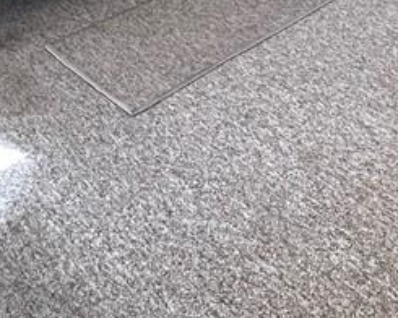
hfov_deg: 34.8
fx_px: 624
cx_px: 281
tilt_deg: -7.2
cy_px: -247
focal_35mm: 53
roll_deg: +2.7
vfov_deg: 20.6
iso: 200
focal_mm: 1.57
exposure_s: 1/120
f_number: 1.8
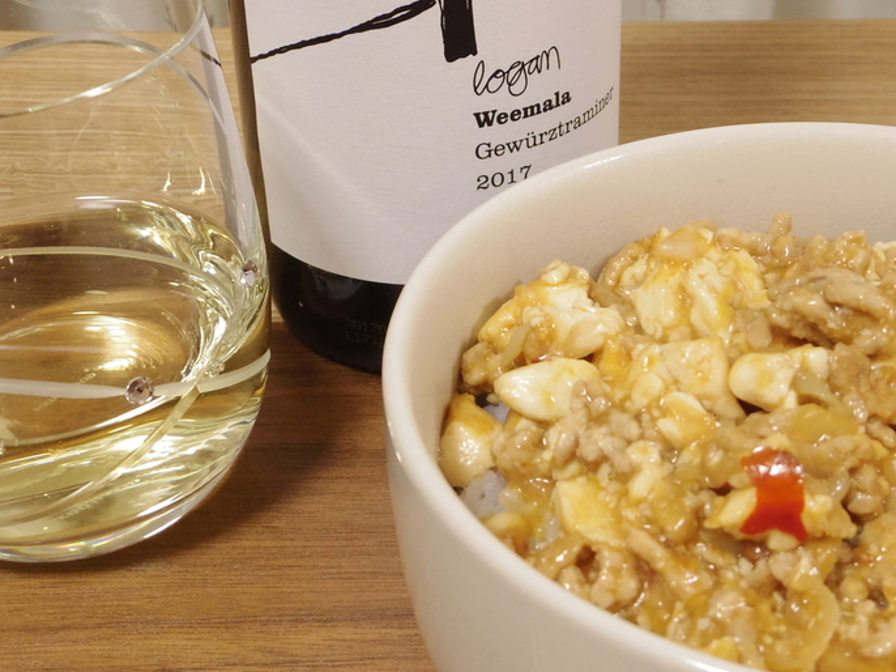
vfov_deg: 23.3
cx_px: 552
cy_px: 328
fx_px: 1630
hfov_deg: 30.6
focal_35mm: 63
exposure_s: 1/30
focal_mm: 6.5
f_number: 3.2
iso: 400
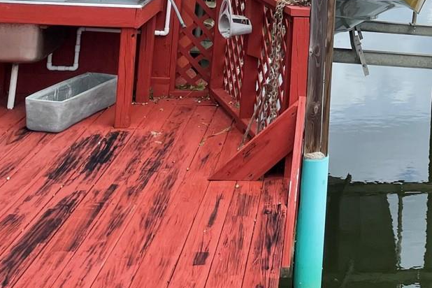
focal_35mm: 70
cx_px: 466
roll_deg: -4.0
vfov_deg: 17.9
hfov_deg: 26.7
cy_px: -106
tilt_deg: +1.7
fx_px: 840
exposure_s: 1/4831
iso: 32
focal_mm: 4.2
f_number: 1.6
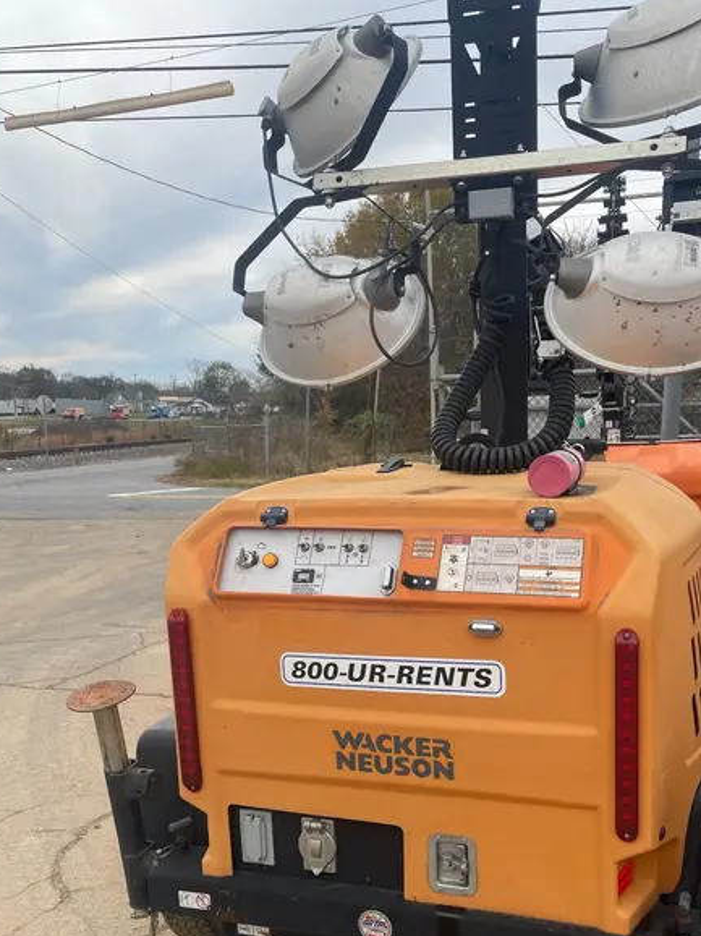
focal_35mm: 33
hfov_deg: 42.7
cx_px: 421
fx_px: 892
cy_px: 553
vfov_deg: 55.0
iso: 32
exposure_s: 1/1511
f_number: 1.6
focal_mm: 4.2
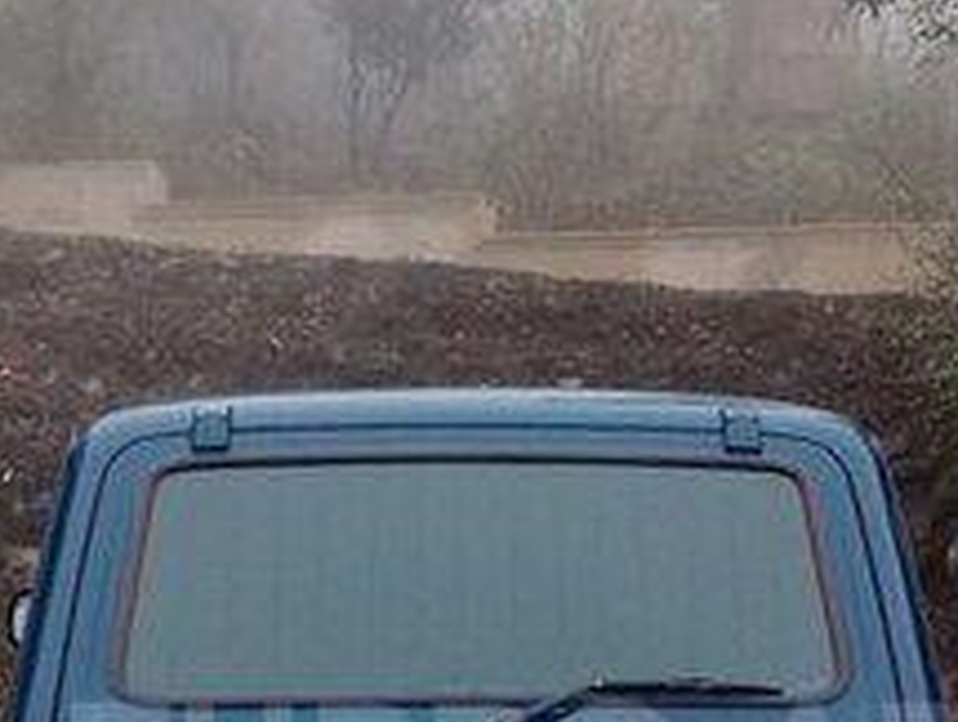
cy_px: 769
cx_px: 526
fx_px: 2634
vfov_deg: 15.3
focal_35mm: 95
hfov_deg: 20.6
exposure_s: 1/133
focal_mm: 3.3
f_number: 2.2
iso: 64
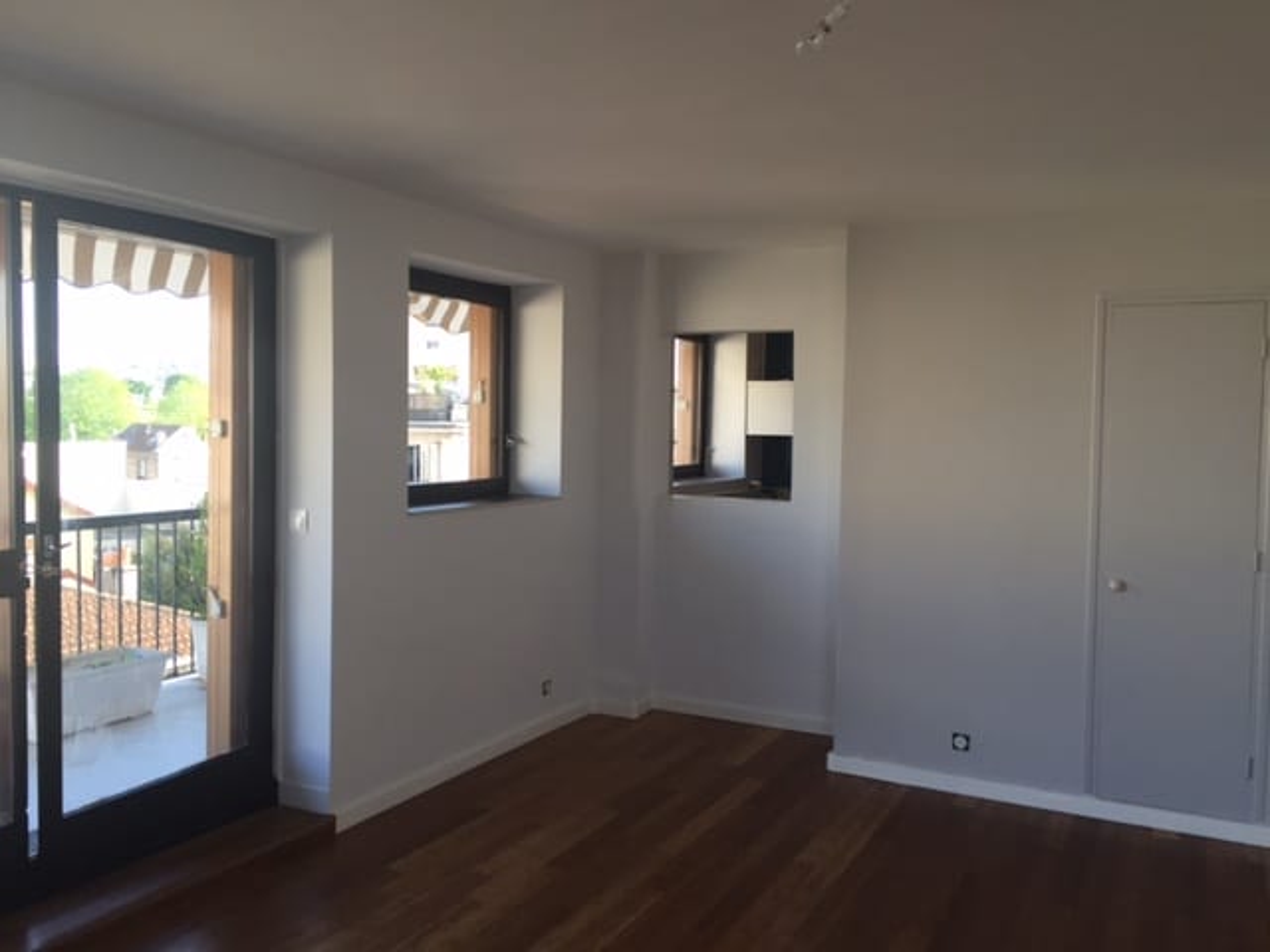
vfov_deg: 48.2
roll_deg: -1.8
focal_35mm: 29
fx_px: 1064
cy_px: 476
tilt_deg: -3.0
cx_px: 635
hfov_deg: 61.7
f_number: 2.2
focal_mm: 4.15
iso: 32
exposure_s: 1/120
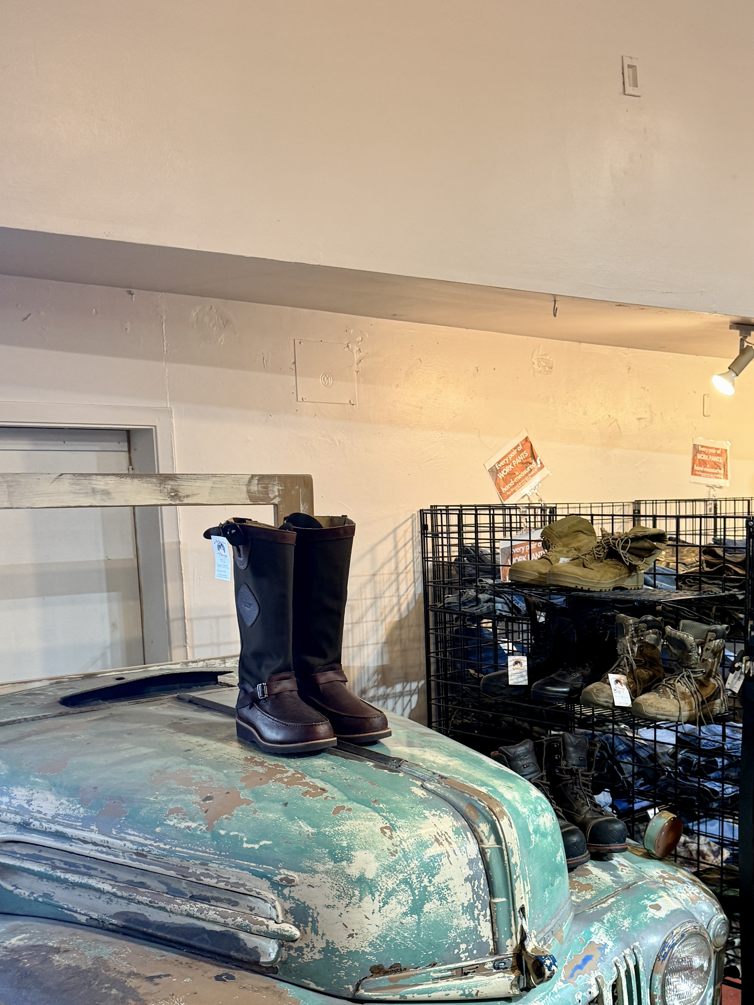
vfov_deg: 45.1
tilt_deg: -8.7
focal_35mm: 41
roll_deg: +0.5
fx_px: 1191
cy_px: 667
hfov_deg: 34.2
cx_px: 589
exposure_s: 1/60
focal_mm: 6.76
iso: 160
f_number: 1.78
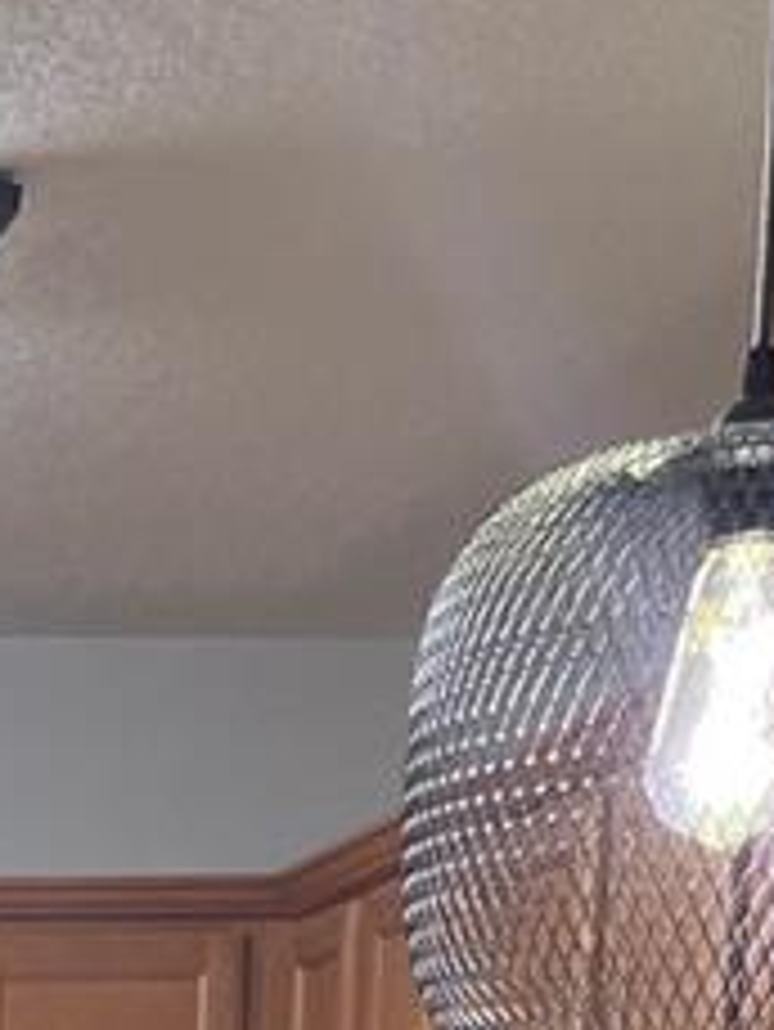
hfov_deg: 10.2
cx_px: -662
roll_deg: -0.1
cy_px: 2271
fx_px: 4051
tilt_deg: -10.6
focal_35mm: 136
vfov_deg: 12.2
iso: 100
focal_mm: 4.2
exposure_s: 1/60
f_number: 1.6
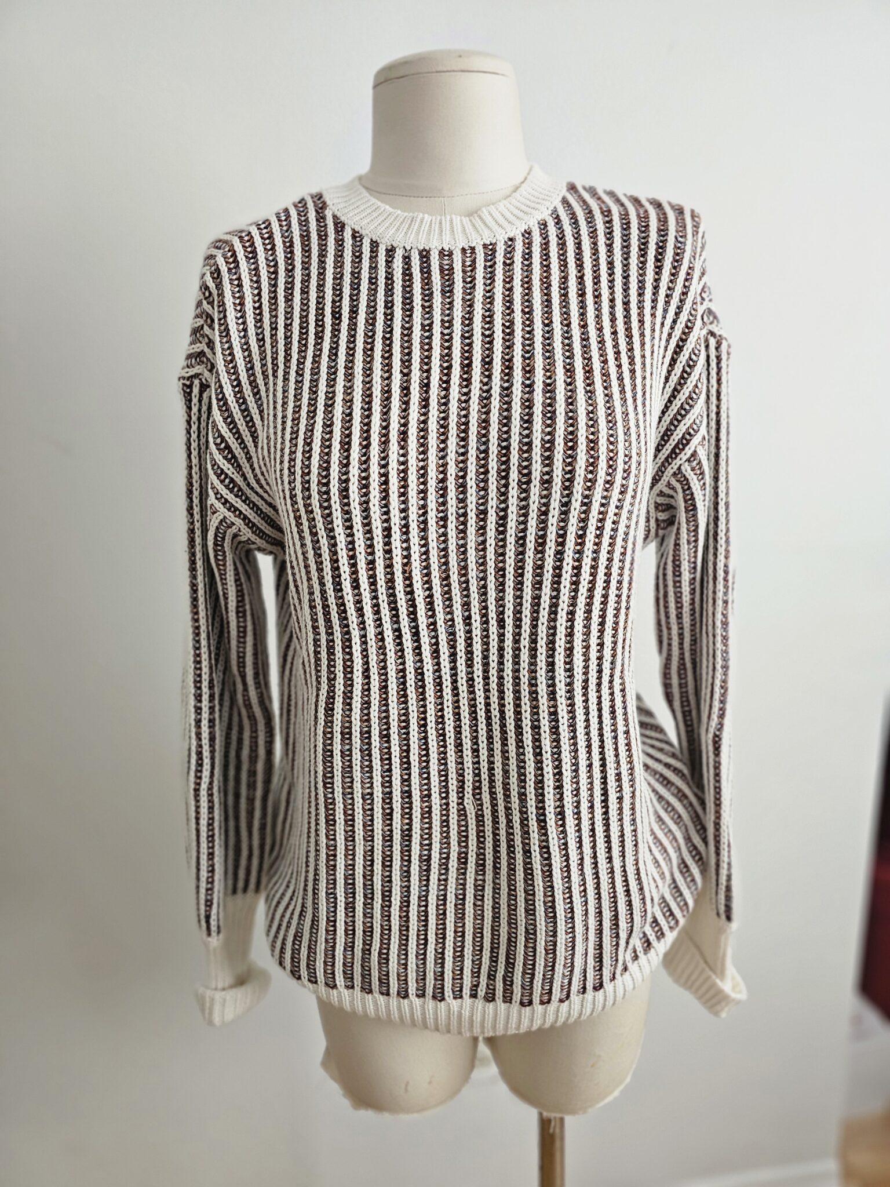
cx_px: 445
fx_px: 788
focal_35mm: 23
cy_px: 594
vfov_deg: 73.9
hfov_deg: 58.9
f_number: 1.7
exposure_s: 1/170
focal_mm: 6.3
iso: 400
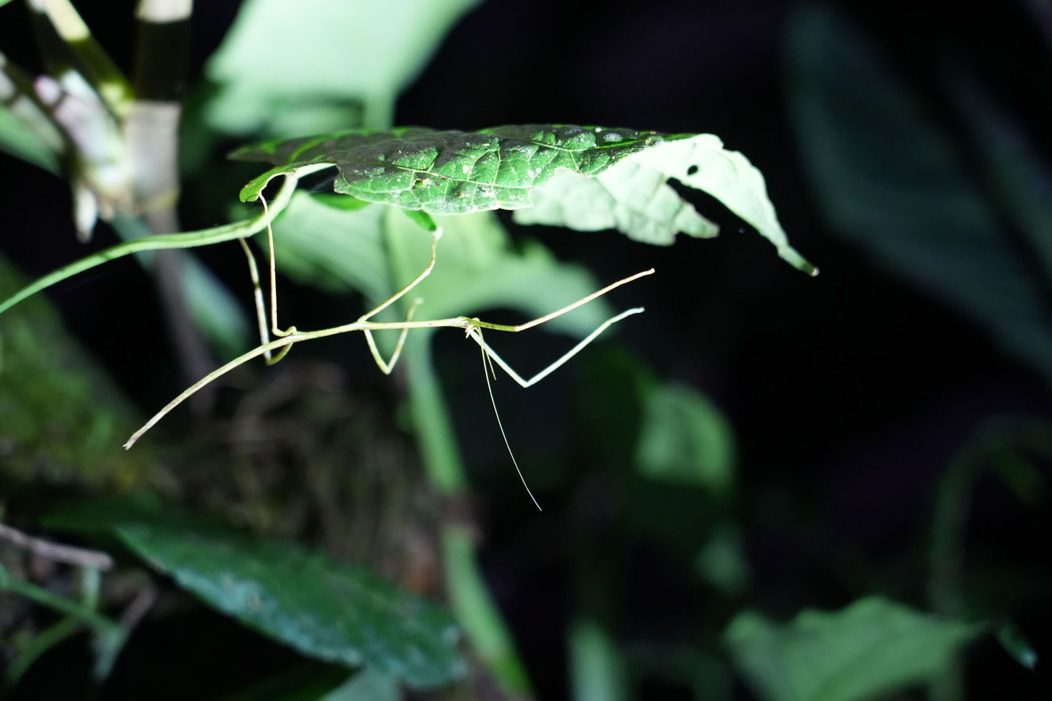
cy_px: 350
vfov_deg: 13.0
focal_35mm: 105
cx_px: 526
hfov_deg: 19.5
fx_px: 3068
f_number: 4
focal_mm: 105
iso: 5000
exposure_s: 1/125
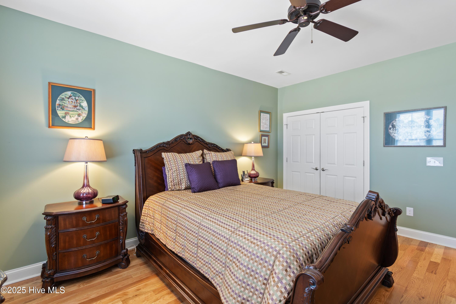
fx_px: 203
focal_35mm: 16
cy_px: 152
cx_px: 228
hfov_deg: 96.7
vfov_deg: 73.7
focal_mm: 11
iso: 100
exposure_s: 1
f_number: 4.8
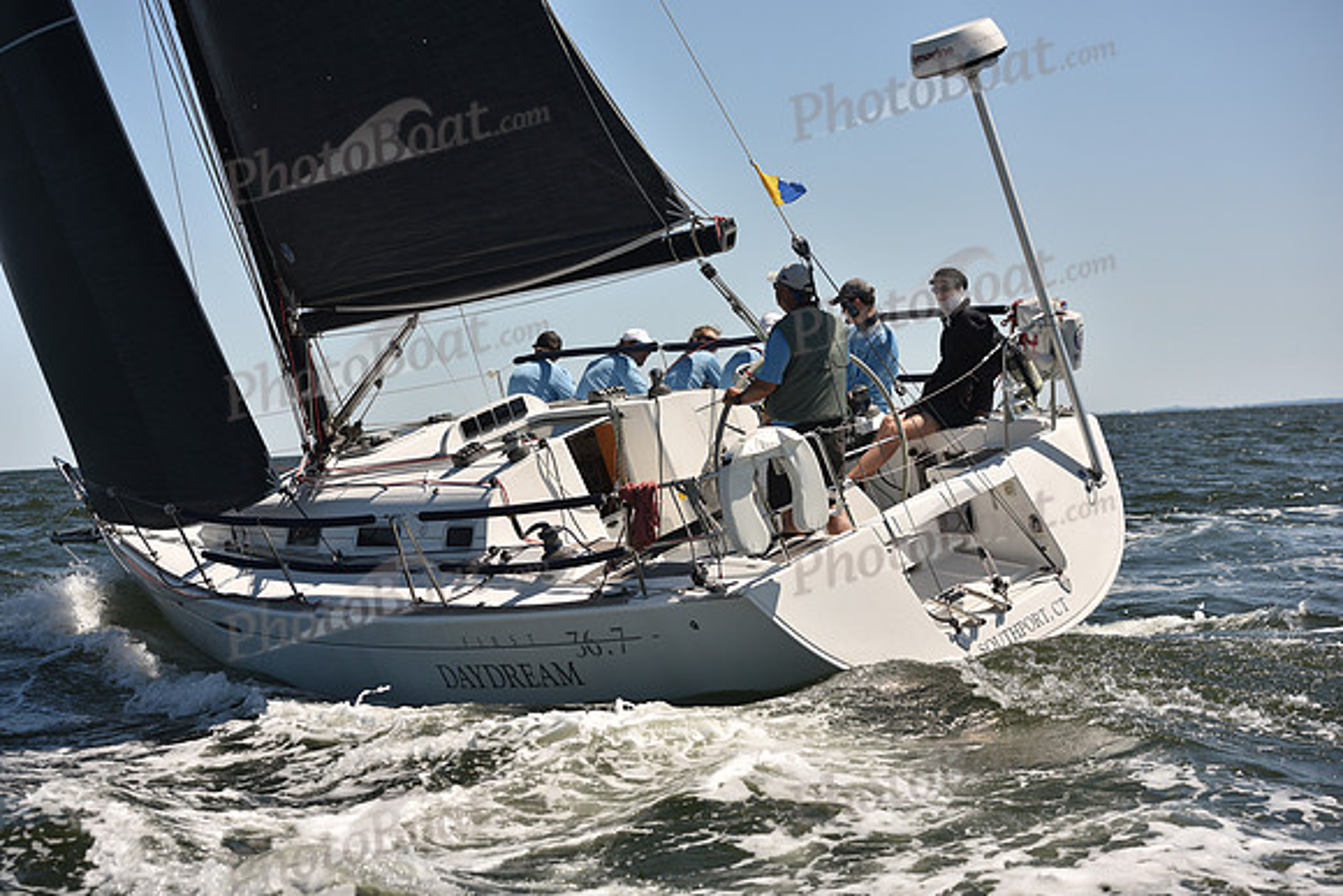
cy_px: 448
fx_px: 2612
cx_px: 672
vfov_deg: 19.5
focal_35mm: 70
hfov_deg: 28.8
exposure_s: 1/1250
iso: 250
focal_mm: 70
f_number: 4.5
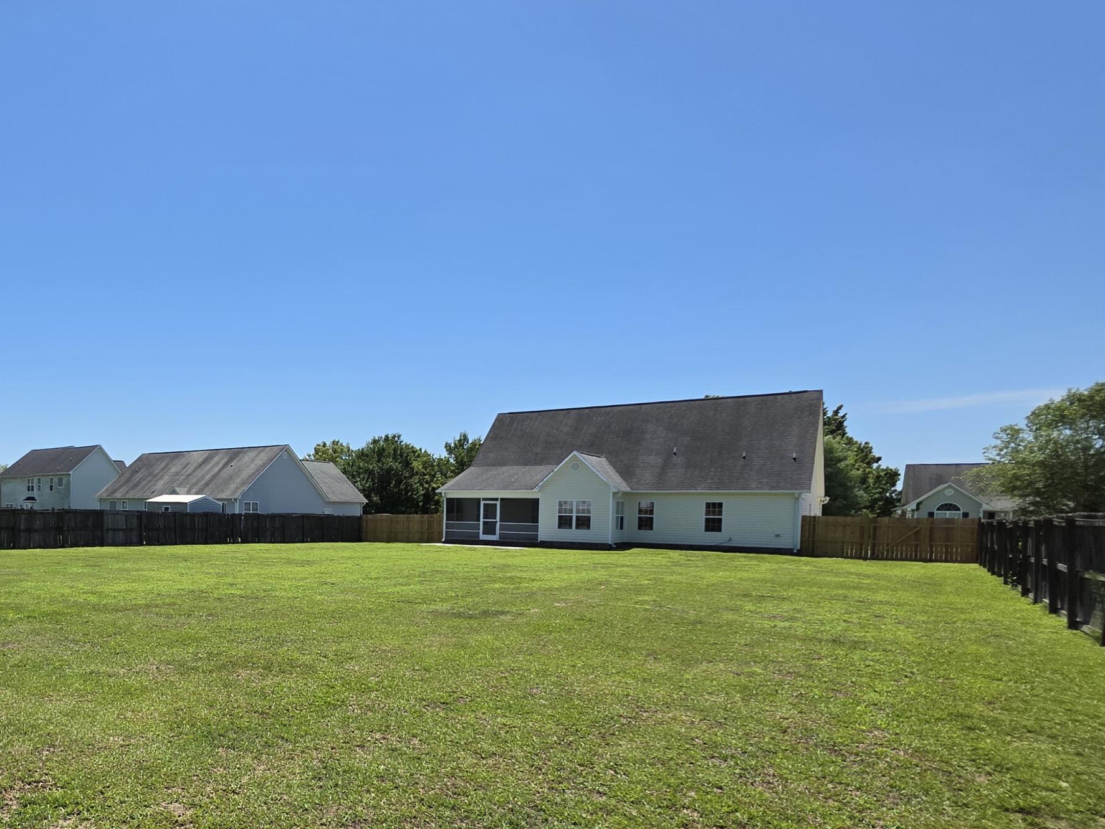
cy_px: 530
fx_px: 702
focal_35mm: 22
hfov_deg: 67.4
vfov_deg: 60.1
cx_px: 184
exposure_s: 1/3126
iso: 40
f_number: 1.9
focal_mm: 2.2
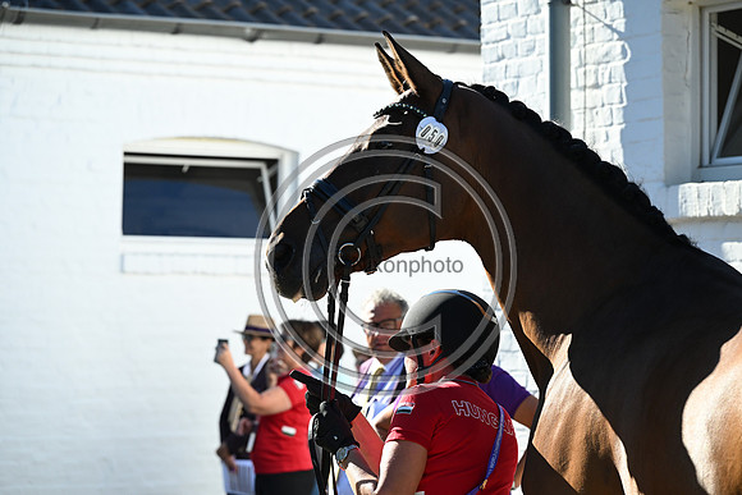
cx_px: 371
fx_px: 2474
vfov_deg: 11.4
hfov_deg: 17.1
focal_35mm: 120
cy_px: 248
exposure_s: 1/1600
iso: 900
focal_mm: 120
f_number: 5.6
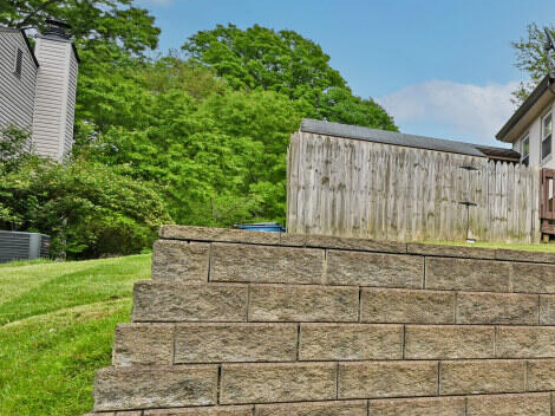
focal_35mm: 43
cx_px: 876
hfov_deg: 26.8
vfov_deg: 33.0
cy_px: 308
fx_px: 689
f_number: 6.3
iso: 100
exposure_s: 1/320
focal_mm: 14
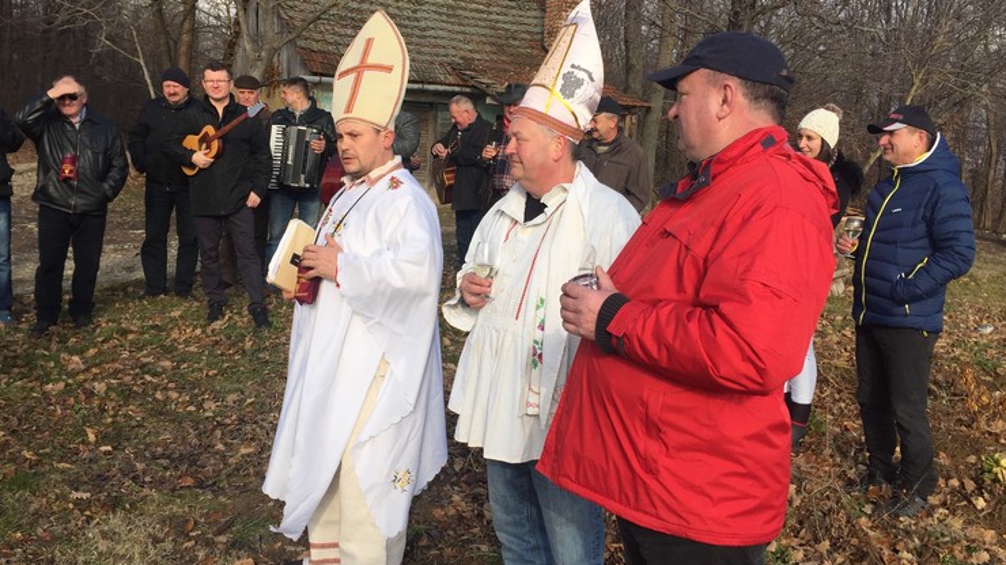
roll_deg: -3.2
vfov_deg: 33.7
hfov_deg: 56.6
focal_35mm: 35
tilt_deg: -6.6
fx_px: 933
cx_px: 491
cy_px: 267
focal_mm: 4.15
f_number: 2.2
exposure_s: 1/1582
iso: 32
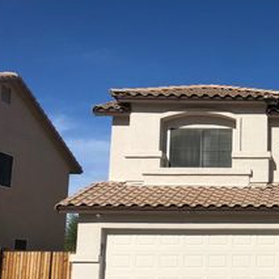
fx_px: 529
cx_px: 308
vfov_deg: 29.2
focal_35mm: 58
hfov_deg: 27.1
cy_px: 197
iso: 20
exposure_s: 1/4425
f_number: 1.8
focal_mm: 4
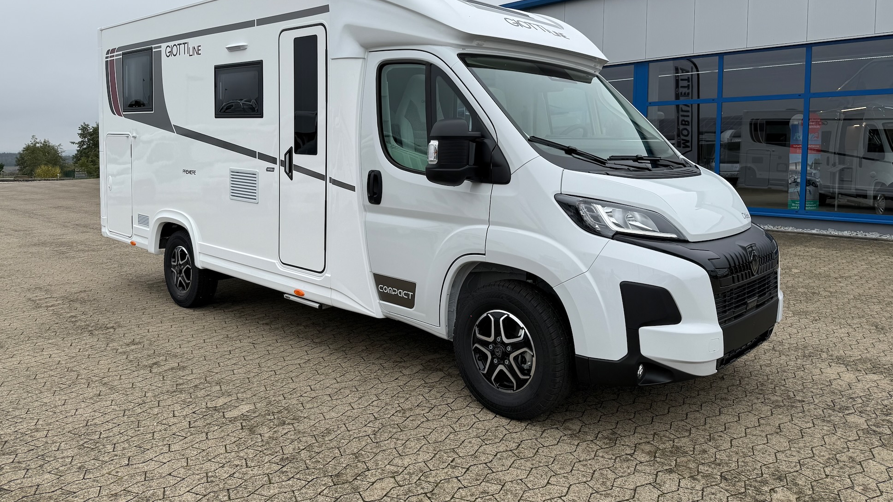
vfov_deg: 42.6
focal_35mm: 27
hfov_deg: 69.9
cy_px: 195
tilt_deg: -3.0
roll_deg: -0.2
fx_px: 639
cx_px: 439
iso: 80
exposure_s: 1/1653
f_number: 1.78
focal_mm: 6.76
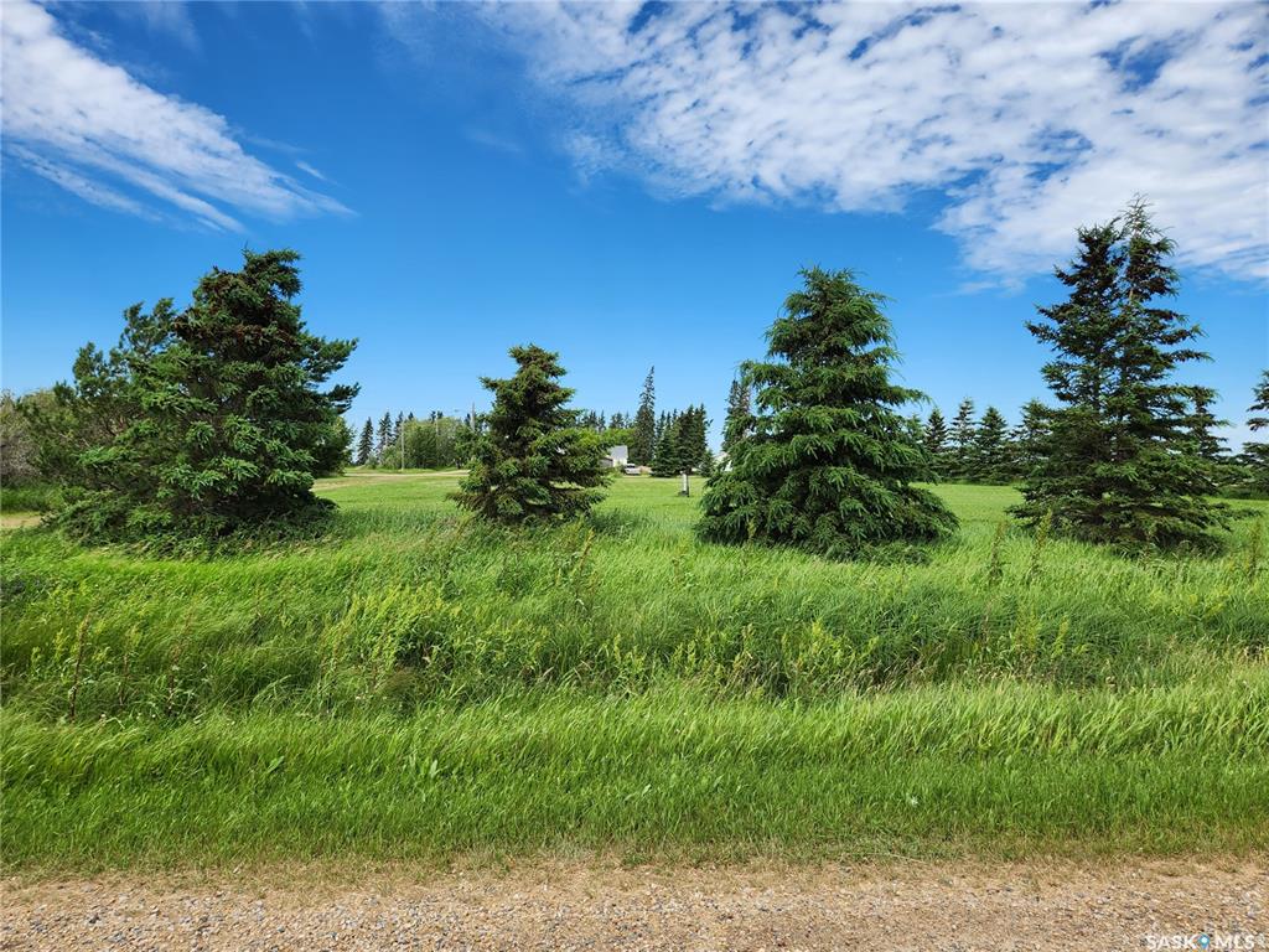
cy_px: 476
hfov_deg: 73.9
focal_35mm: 23
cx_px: 634
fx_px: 843
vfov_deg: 58.9
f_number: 1.8
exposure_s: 1/1628
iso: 20
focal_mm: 5.4
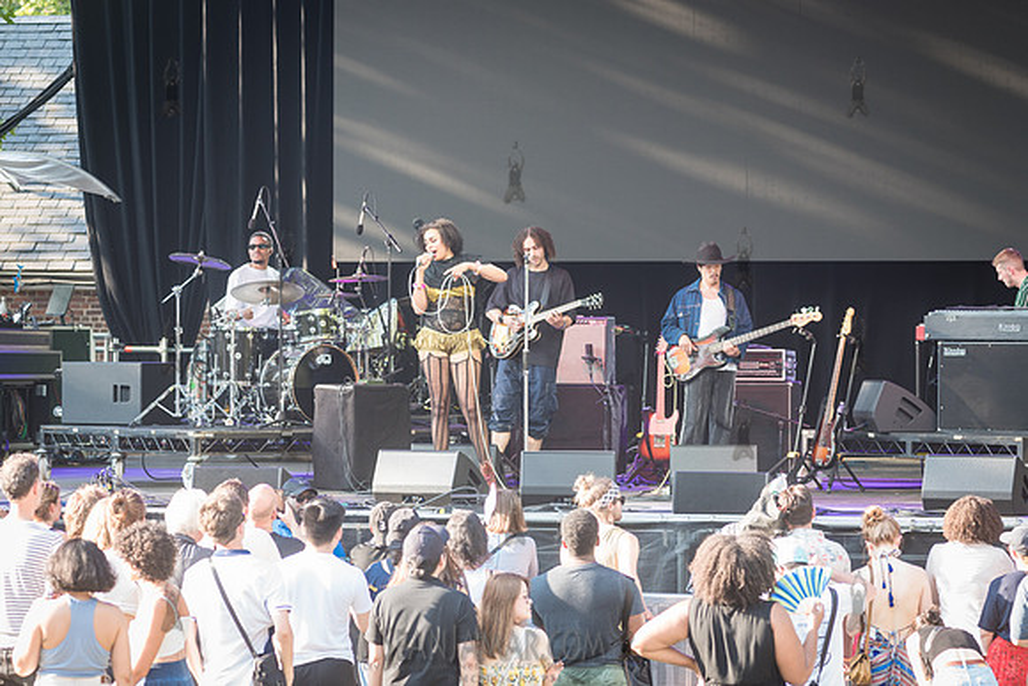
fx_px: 4022
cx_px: 560
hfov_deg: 14.6
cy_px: 302
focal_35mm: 141
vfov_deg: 9.7
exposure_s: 1/160
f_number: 4.5
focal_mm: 125
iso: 400
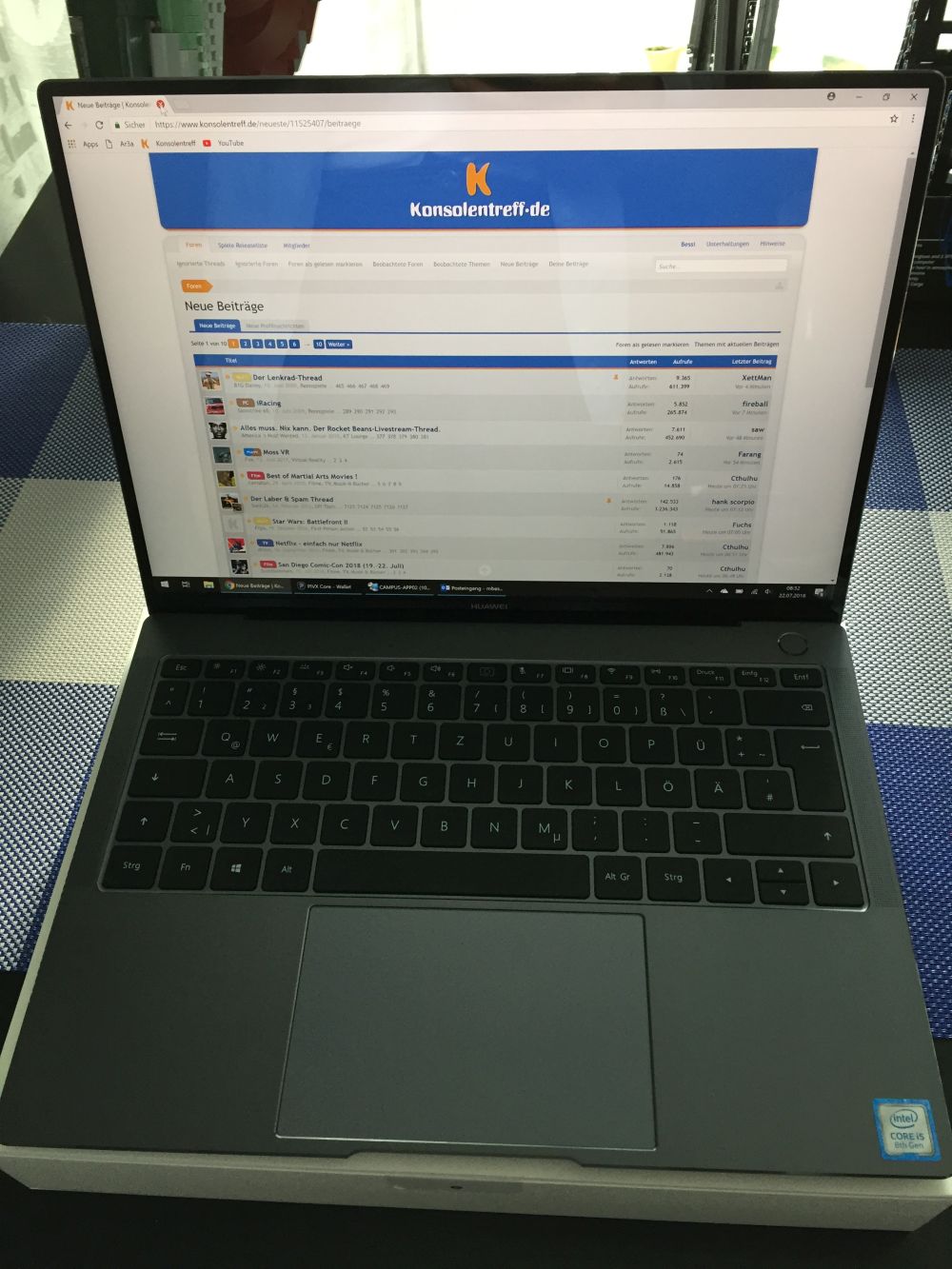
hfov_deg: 48.2
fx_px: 1063
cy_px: 634
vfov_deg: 61.7
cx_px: 476
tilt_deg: -50.3
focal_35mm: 29
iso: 64
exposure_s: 1/33
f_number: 2.2
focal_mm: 4.15
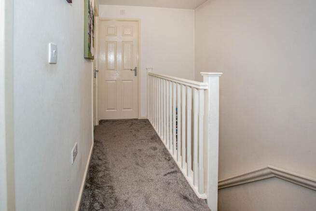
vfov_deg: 70.5
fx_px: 149
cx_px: 158
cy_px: 106
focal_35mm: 17
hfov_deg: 93.3
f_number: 8
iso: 400
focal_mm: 17
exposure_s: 1/30
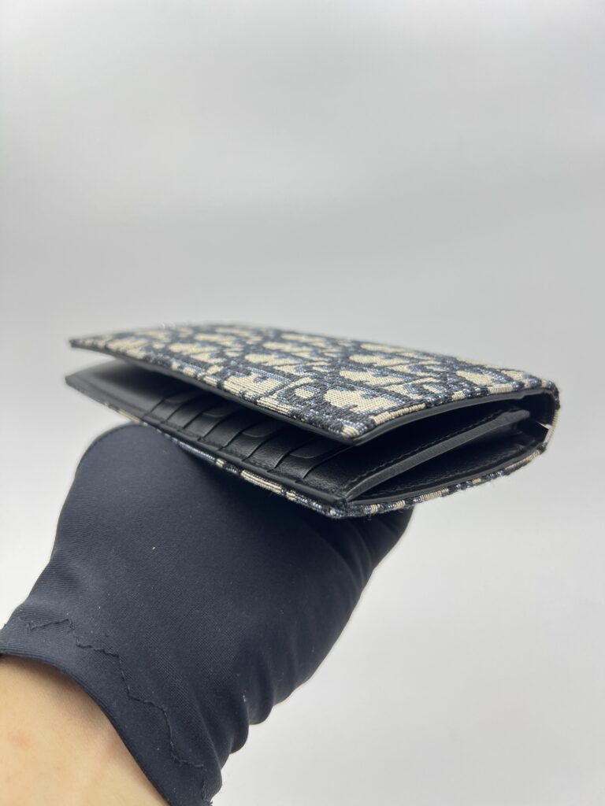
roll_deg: +0.6
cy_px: 403
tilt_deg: -18.6
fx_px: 606
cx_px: 302
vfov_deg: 67.3
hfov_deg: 53.1
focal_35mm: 26
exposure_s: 1/100
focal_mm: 5.7
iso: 40
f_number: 1.5
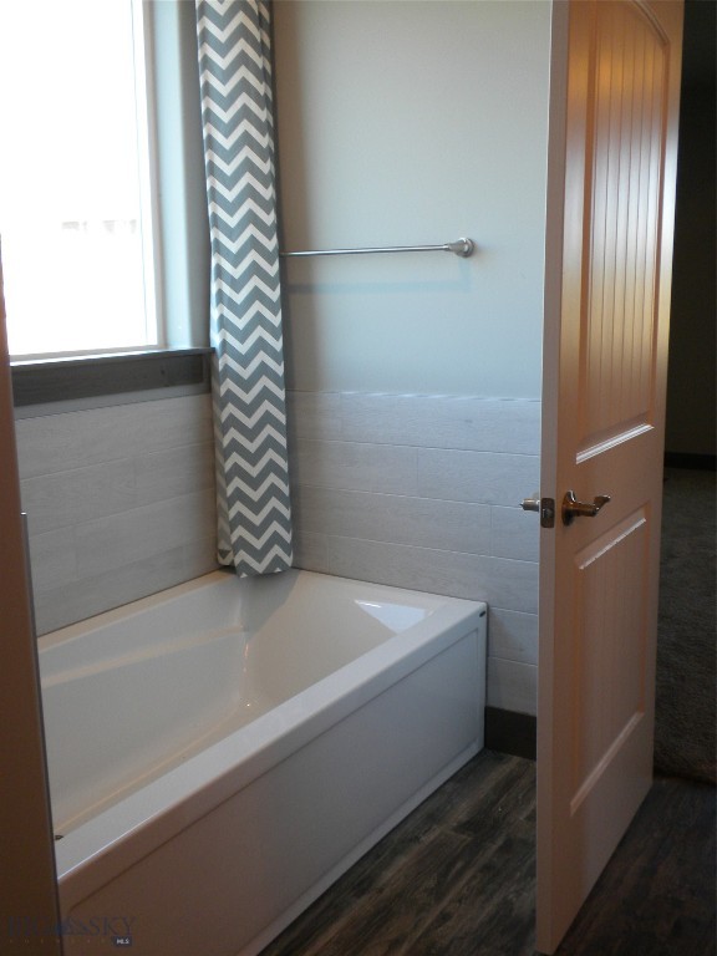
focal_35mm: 37
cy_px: 478
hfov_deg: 38.7
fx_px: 1022
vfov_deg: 50.1
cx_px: 358
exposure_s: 1/46
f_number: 3.5
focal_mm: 6.6
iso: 135
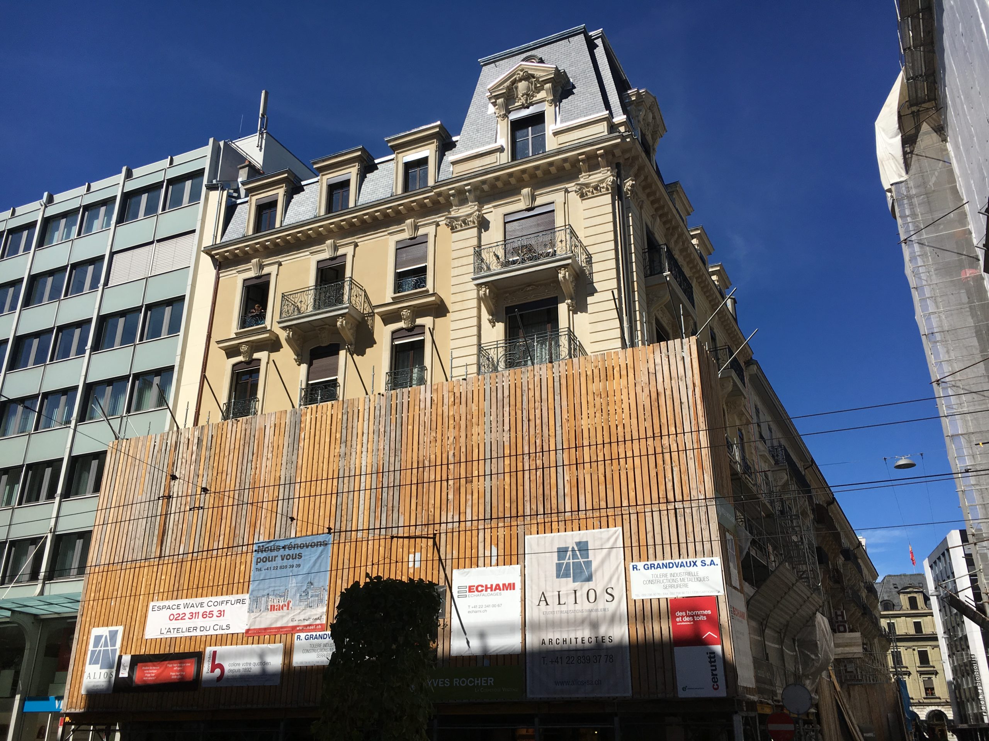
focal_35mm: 29
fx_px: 829
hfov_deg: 61.7
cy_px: 370
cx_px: 494
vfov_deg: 48.2
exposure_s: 1/2653
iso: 25
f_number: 2.2
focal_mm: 4.15
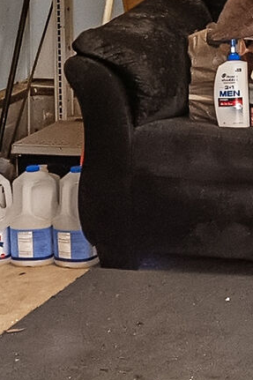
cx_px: 415
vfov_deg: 12.5
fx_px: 1656
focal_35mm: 157
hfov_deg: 8.5
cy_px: -178
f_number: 6.3
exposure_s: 1/1.25
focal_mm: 22
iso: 12800
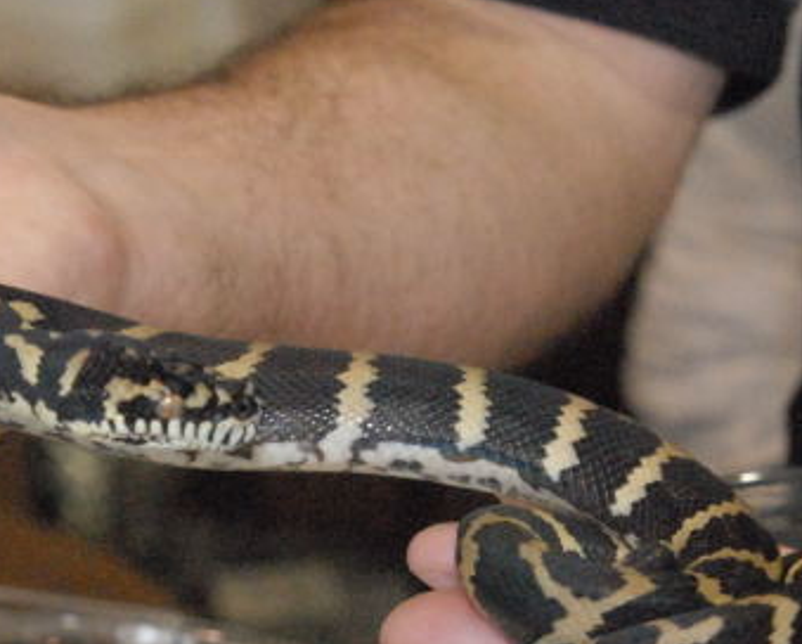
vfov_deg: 11.6
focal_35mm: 133
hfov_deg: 14.4
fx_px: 3161
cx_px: 201
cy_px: 529
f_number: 7.1
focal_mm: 40
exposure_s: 1/250
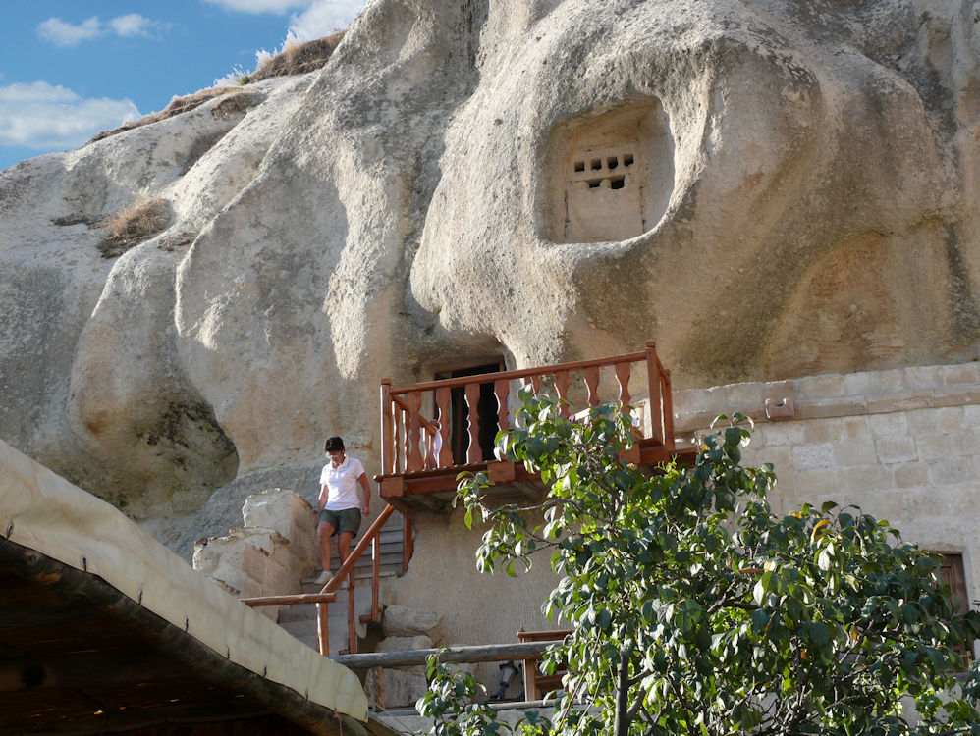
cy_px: 368
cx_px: 490
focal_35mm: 71
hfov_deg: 27.4
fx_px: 2012
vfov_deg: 20.7
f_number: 7.1
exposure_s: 1/400
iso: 100
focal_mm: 14.9
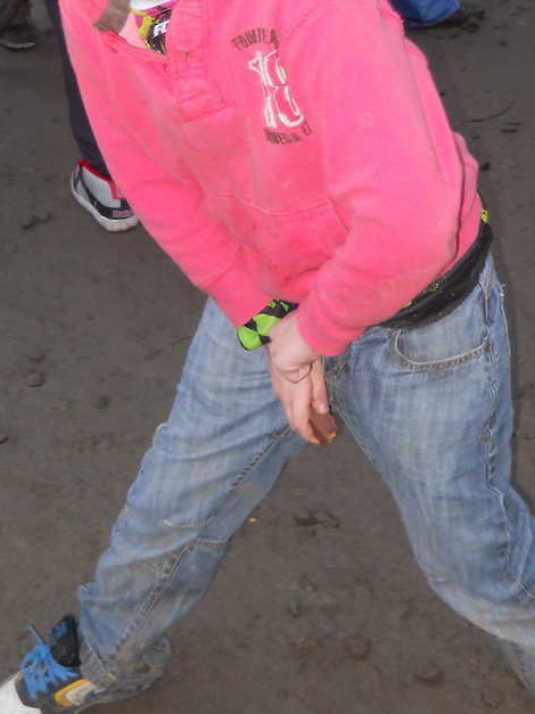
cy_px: 145
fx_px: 1381
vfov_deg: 28.4
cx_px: 336
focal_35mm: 67
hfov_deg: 21.9
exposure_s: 1/30
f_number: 3.1
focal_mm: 6.72
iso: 200
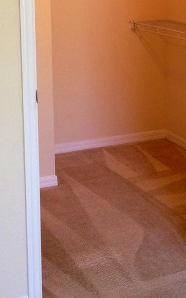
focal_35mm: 79
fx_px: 640
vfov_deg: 25.7
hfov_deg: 16.5
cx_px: 114
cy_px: 58
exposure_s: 1/20
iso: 125
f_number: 2.4
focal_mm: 4.28
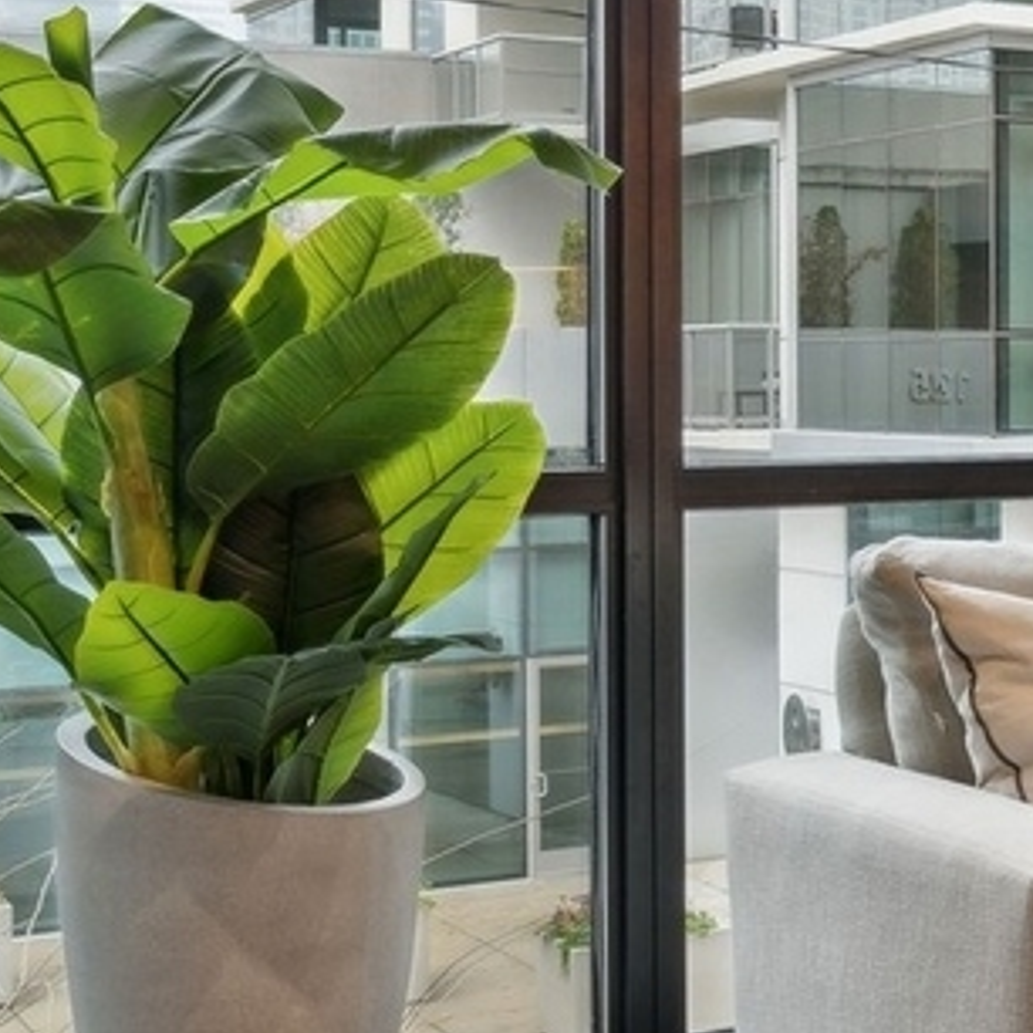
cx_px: 2464
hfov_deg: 14.4
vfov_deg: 21.3
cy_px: 371
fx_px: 2735
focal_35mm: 81
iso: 320
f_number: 7.1
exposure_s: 1/6
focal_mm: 18
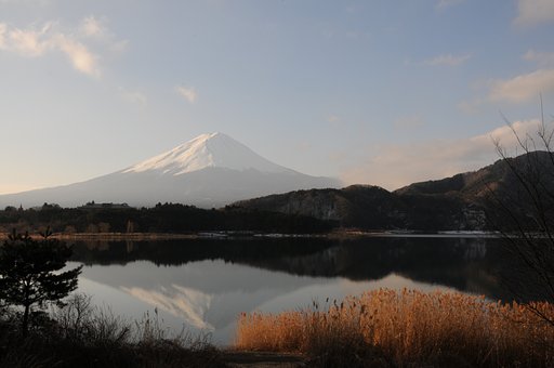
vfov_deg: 36.8
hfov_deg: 53.2
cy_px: 184
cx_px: 277
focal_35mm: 36
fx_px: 553
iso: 200
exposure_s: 1/50
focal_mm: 24
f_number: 25
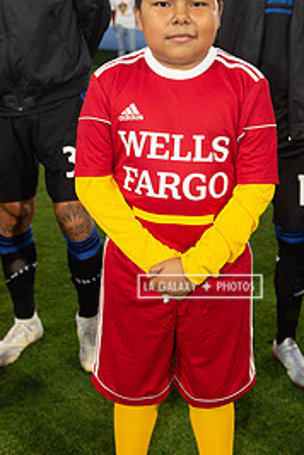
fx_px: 684
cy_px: 153
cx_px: 200
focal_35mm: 54
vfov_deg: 36.5
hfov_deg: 24.9
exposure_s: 1/160
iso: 640
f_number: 4
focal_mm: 32
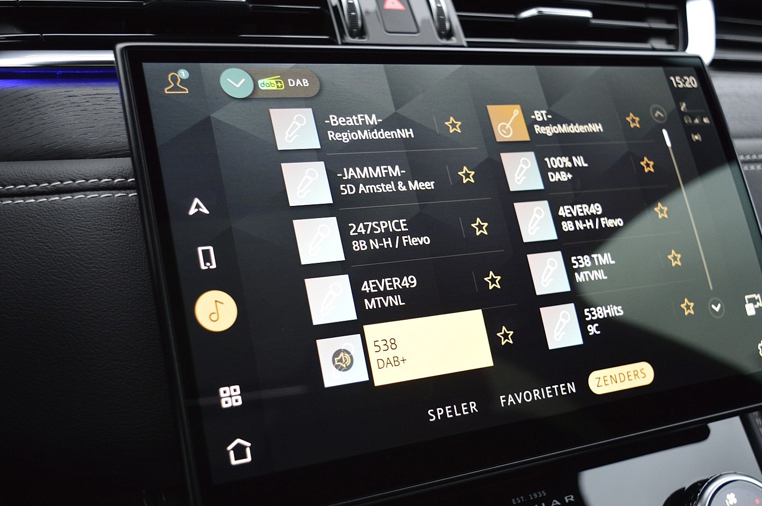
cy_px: 284
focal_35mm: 43
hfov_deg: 45.9
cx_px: 400
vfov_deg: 31.4
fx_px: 900
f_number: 4
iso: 800
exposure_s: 1/60
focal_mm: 25
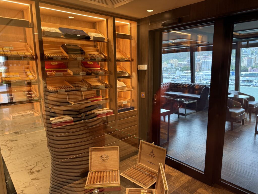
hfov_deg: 71.6
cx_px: 129
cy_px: 97
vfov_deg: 56.8
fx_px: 179
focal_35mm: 24
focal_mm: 6.76
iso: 160
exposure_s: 1/82
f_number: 1.78
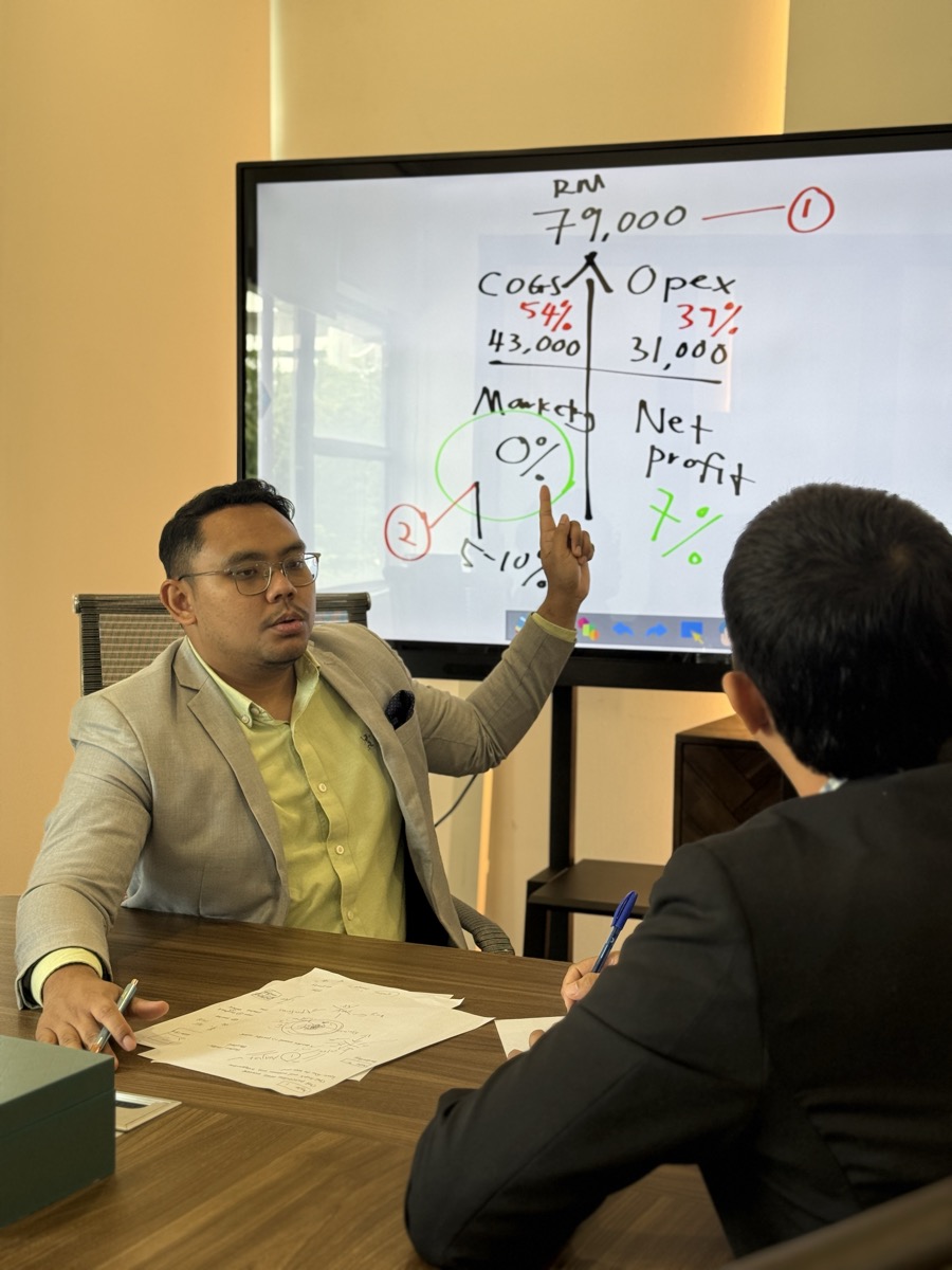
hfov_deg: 30.3
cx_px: 476
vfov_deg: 39.7
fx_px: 1760
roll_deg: -1.9
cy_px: 635
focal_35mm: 48
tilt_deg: -4.8
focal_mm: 6.76
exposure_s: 1/100
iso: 80
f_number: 1.78
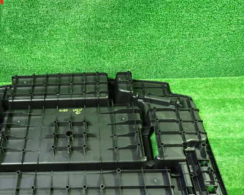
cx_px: 76
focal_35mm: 37
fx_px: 267
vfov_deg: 39.6
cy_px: 131
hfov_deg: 48.0
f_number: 2
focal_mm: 4.5
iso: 800
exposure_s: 1/25
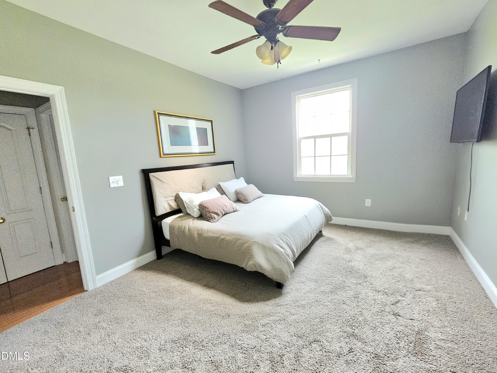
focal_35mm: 13
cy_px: 186
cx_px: 248
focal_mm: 2.2
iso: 400
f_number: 2.2
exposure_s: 1/60.2
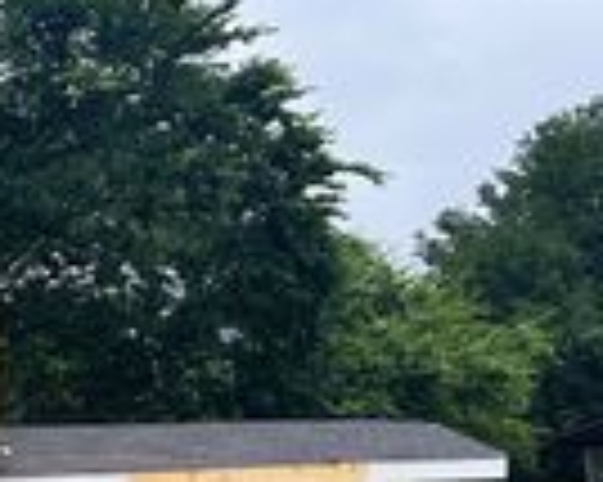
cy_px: 597
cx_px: -432
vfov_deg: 15.5
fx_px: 1694
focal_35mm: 95
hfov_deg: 17.1
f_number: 1.5
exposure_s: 1/121
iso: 40
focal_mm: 5.7
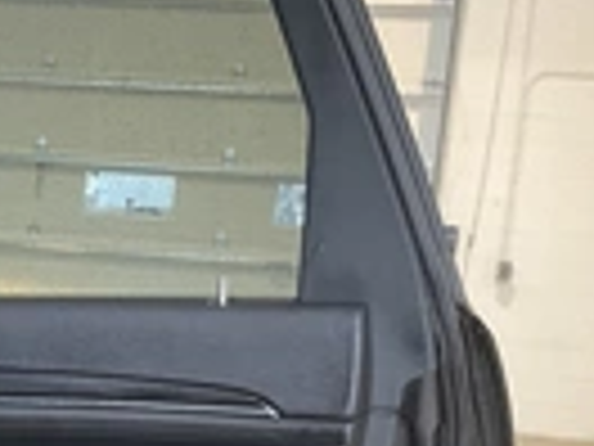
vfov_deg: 16.6
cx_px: -180
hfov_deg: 20.3
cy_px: 396
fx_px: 1510
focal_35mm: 88
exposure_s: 1/60
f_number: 1.8
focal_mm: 3
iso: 125
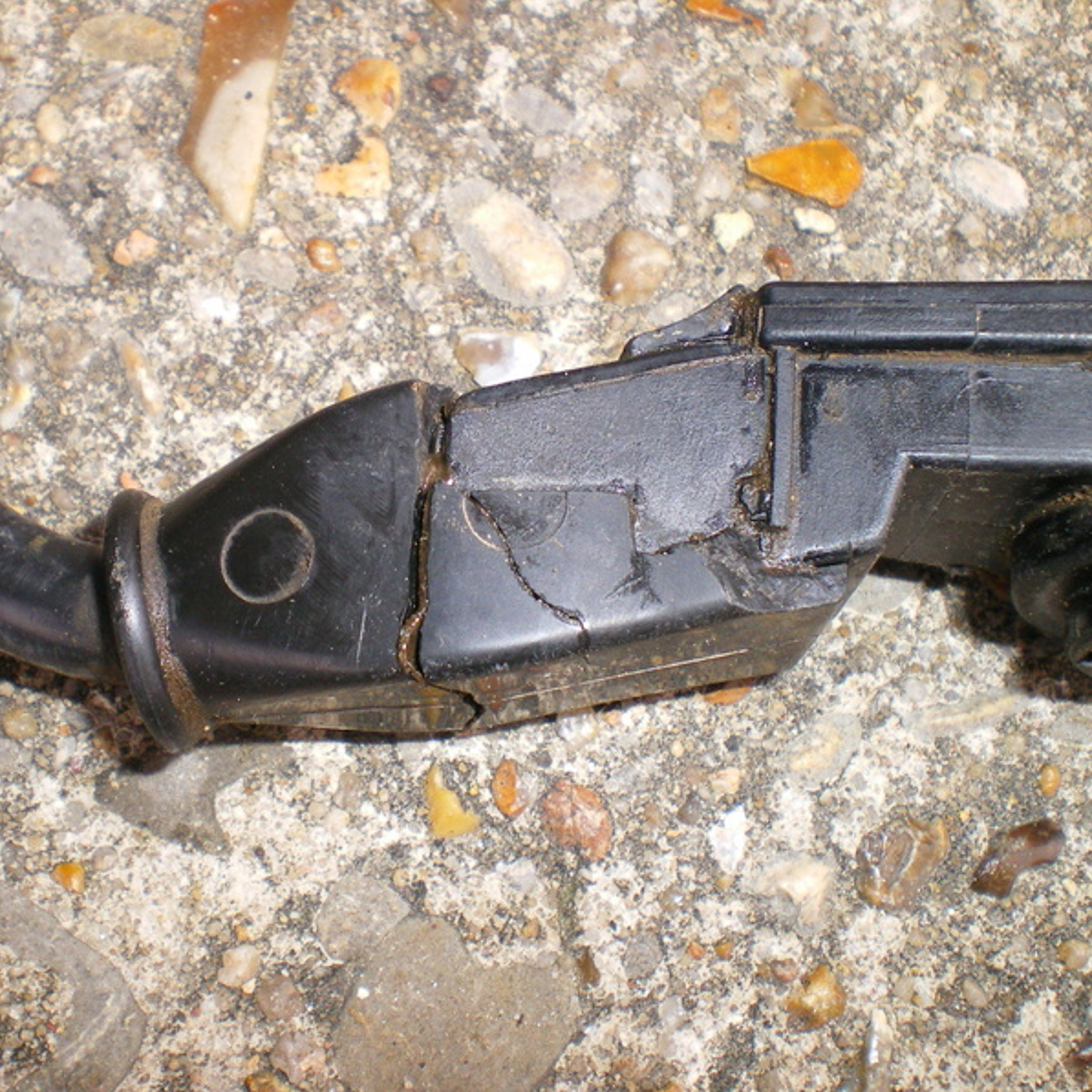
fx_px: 1606
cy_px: 545
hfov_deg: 37.3
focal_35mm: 45
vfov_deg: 37.6
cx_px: 408
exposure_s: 1/50
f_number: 4.6
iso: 200
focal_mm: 6.3
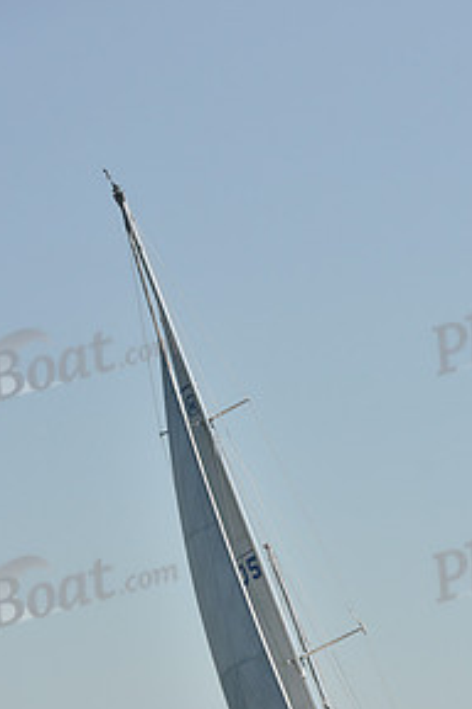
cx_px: 306
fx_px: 2969
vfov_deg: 13.4
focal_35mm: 151
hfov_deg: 9.1
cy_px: 702
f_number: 5.6
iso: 250
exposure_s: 1/640
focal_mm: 75
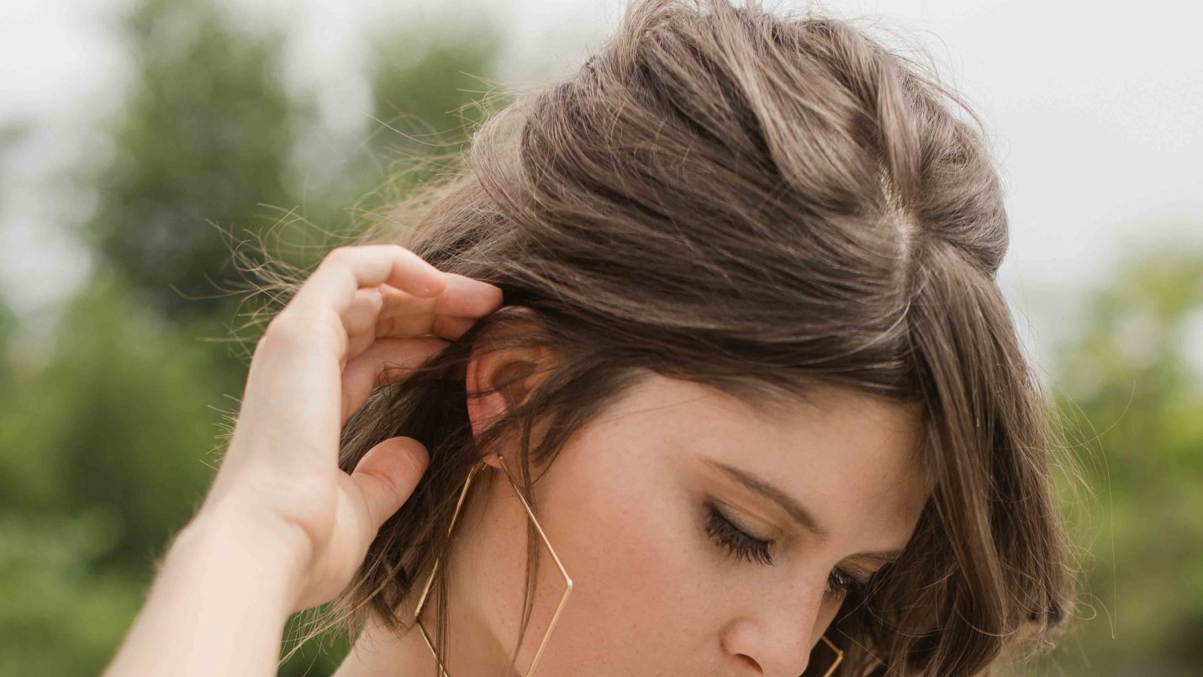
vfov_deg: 14.7
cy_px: 861
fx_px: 2520
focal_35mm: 79
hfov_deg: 26.8
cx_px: 599
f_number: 2.8
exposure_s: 1/1250
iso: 80
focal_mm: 50
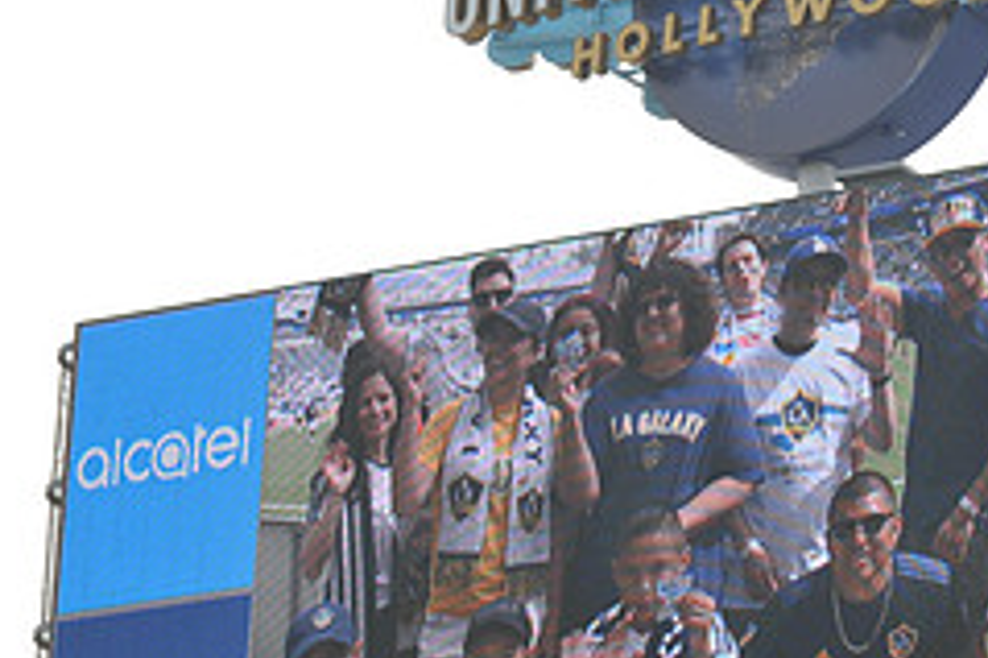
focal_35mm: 267
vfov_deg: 5.1
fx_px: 7322
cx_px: 819
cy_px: 381
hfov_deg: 7.7
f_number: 10
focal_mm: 110
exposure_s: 1/400
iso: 200
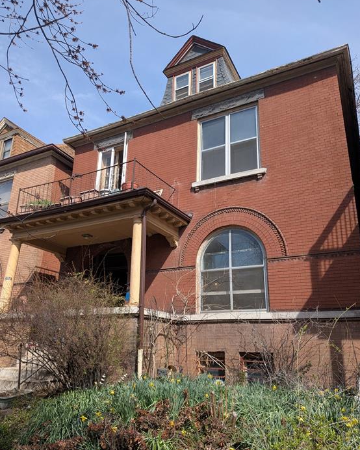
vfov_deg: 66.0
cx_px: 177
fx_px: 346
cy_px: 230
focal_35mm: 26
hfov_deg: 54.9
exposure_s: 1/962
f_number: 1.7
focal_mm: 4.53
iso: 25
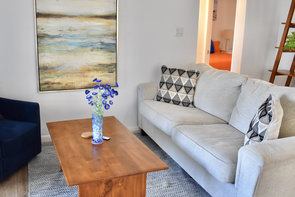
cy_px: 93
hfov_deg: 54.2
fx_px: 287
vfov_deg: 37.8
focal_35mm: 35
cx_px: 126
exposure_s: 1/60
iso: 900
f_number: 3.5
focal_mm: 18
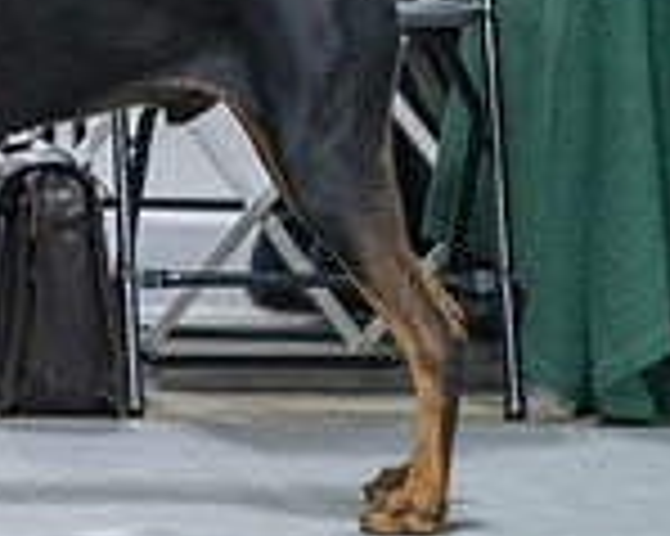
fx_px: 14367
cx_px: -315
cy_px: -282
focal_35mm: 725
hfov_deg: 2.7
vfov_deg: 2.1
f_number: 2.8
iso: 6400
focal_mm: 198
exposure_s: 1/320
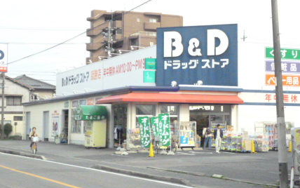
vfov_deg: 17.1
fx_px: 622
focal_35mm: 76
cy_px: 66
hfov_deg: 27.0
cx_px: 191
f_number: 13
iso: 1600
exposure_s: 1/320
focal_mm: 8.6
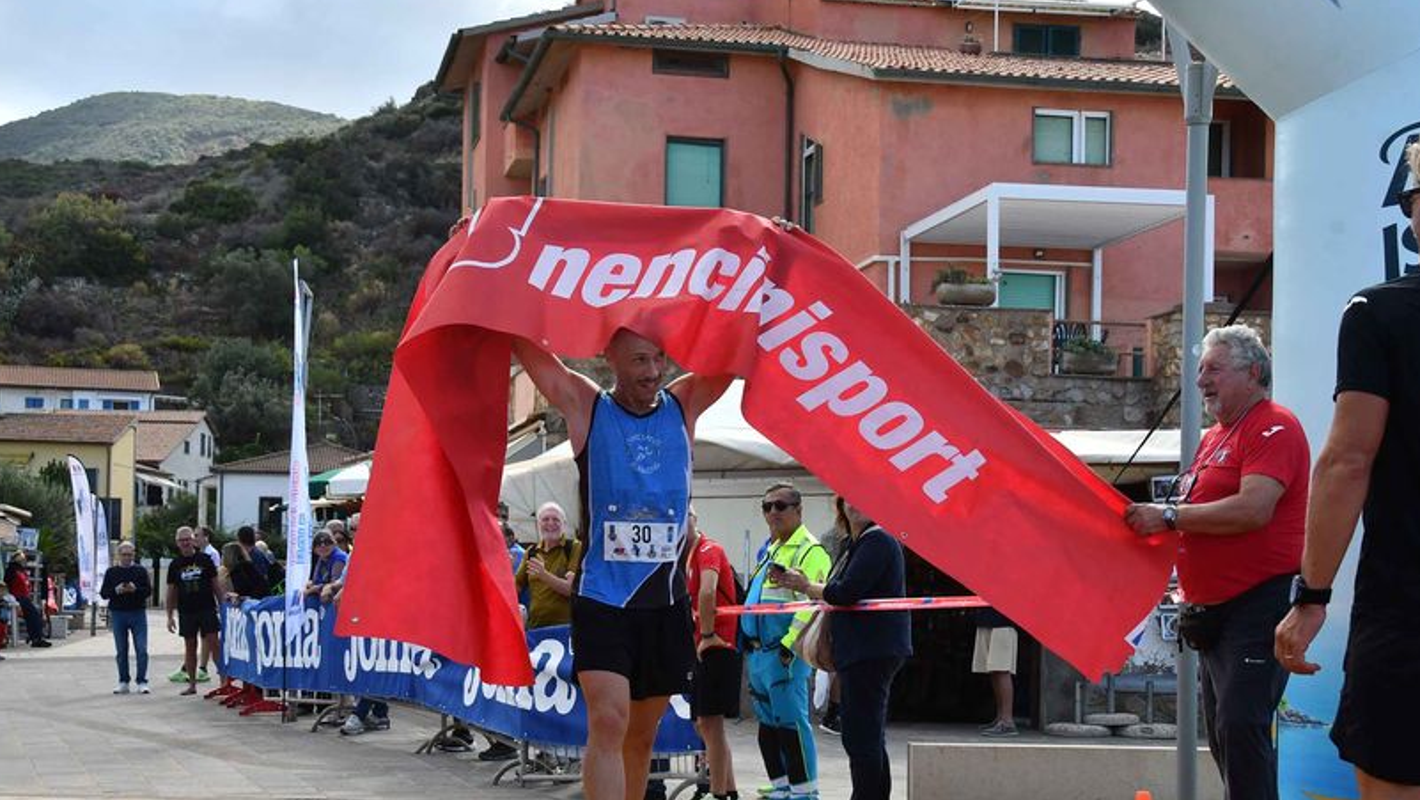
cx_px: 684
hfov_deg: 34.9
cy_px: 482
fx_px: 2260
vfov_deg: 20.0
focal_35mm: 60
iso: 640
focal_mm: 34
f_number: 11
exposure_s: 1/640
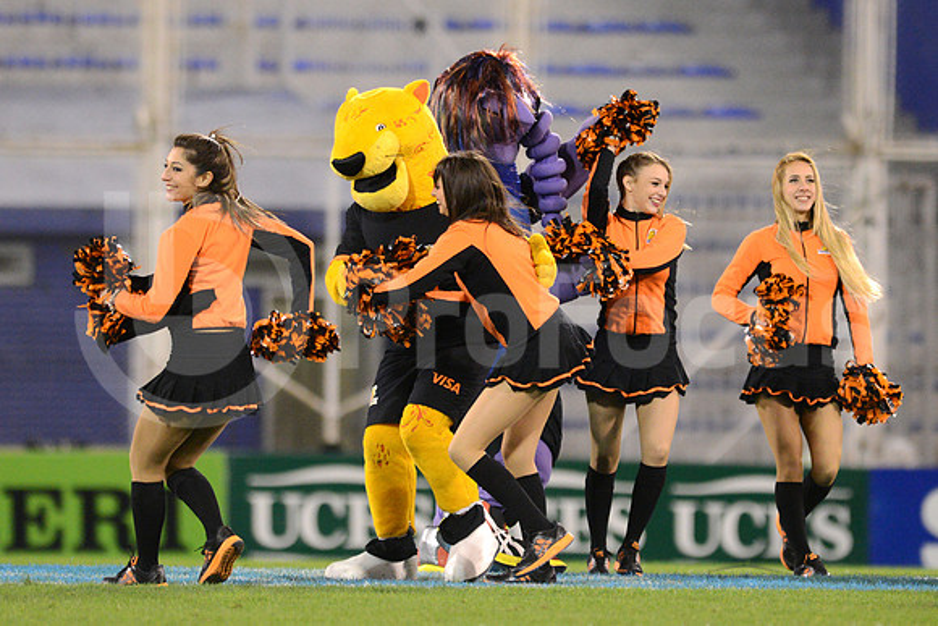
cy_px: 313
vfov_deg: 3.3
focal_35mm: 420
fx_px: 10945
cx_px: 469
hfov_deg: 4.9
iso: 4500
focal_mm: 420
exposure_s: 1/640
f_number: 4
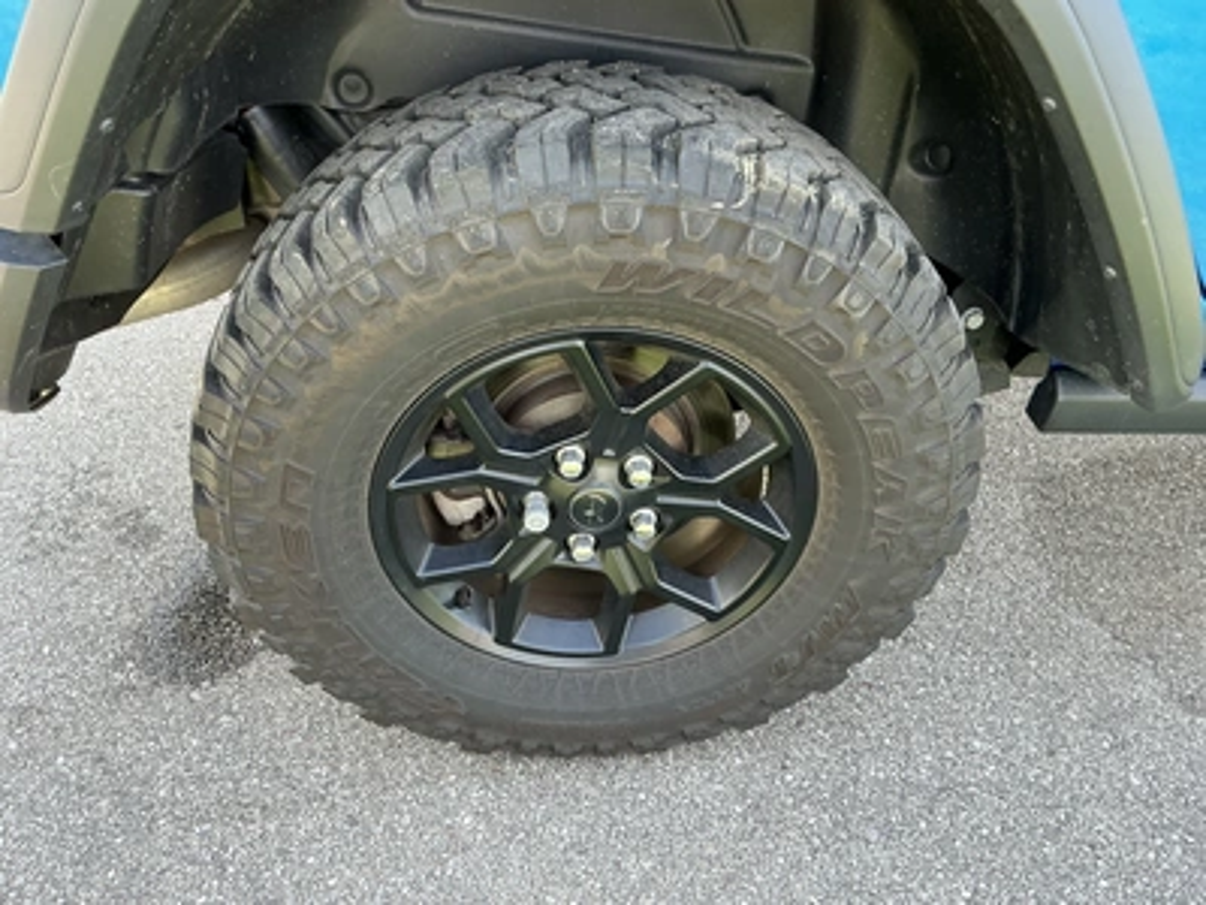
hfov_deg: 63.4
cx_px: 603
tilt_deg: -36.1
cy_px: 452
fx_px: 976
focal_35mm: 28
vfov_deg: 49.7
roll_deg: -1.7
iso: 32
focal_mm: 3
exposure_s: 1/122
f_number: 1.8
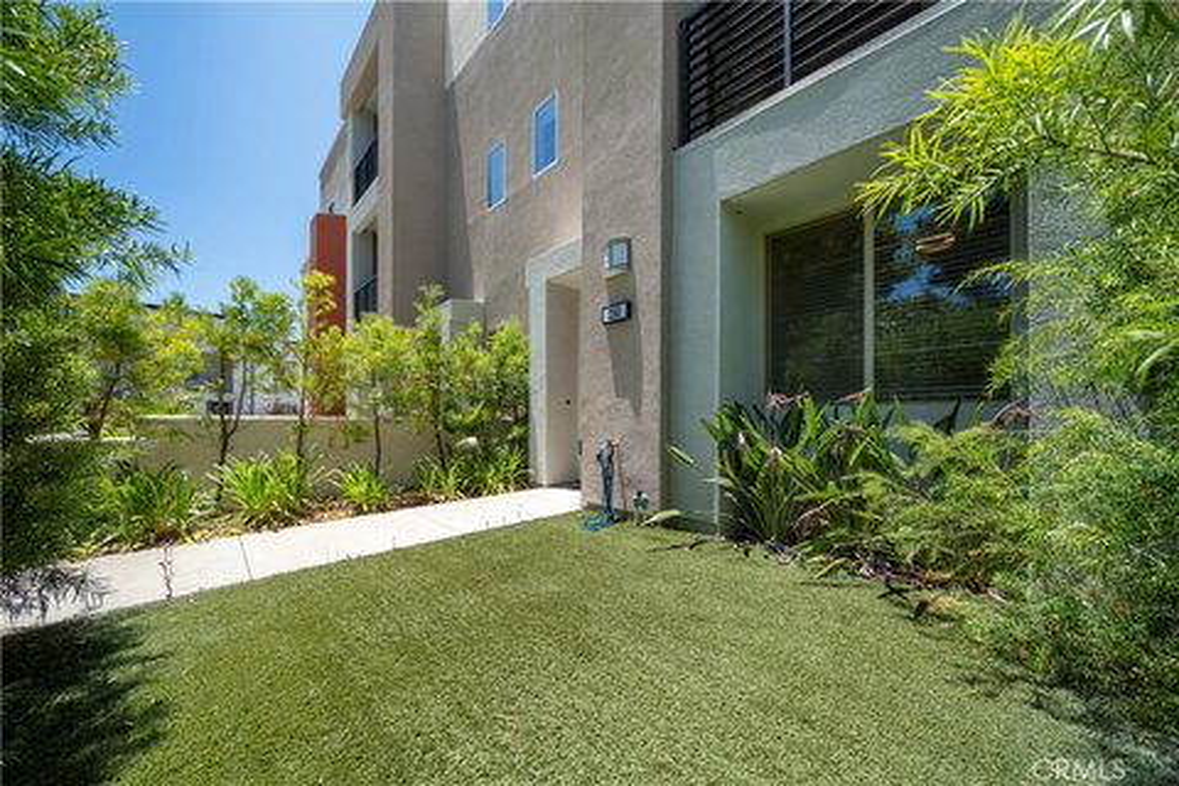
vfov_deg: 90.0
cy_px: 393
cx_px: 590
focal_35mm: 12
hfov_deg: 112.6
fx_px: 393
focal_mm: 12
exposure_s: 1/200
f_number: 4
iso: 100
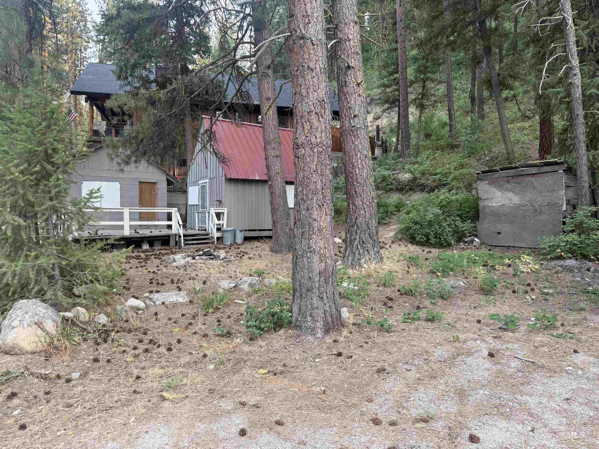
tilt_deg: -0.6
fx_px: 415
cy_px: 224
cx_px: 300
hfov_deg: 71.6
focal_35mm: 24
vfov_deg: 56.8
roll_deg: +0.4
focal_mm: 6.76
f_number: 1.78
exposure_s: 1/281
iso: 64
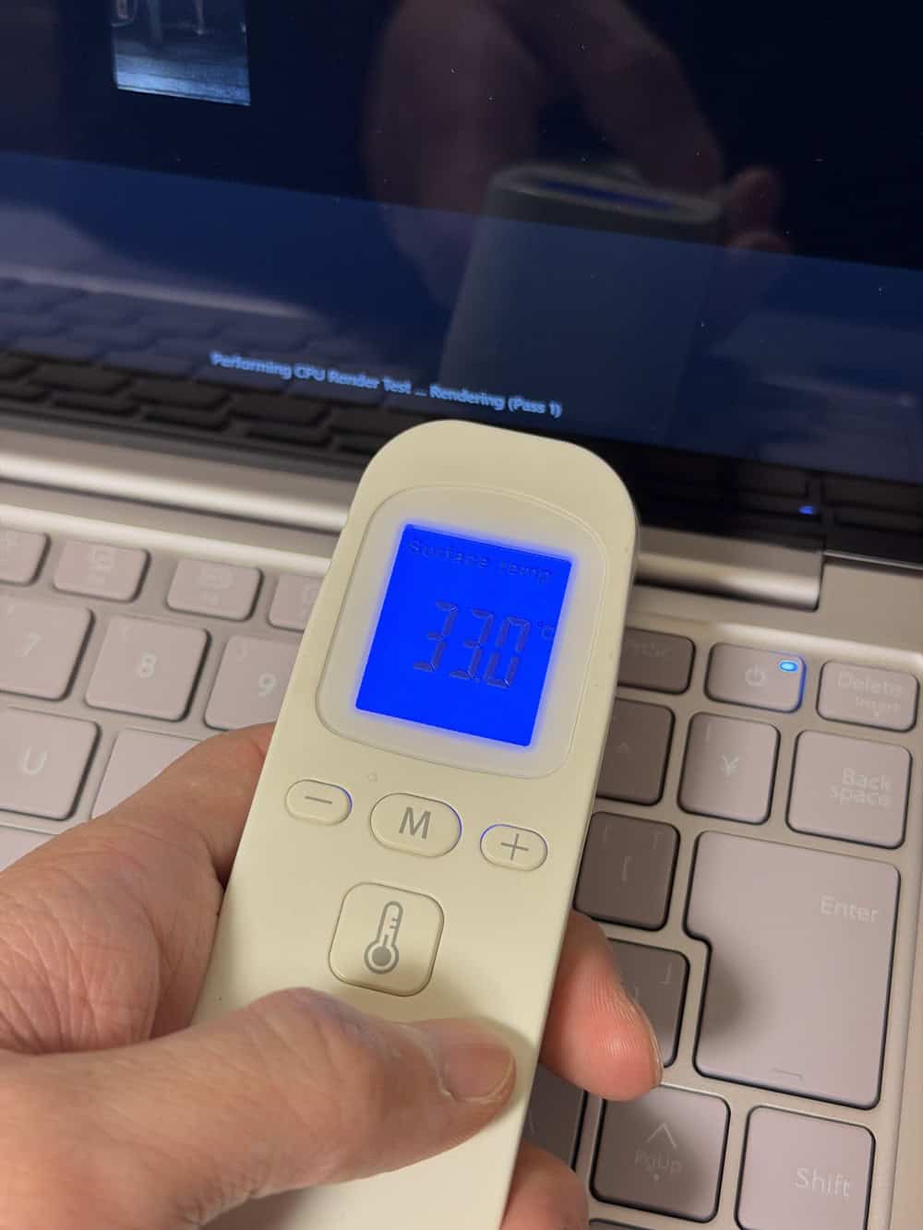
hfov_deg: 30.3
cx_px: 462
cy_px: 615
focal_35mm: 48
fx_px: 1706
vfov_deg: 39.7
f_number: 1.8
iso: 250
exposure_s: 1/60
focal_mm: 6.8
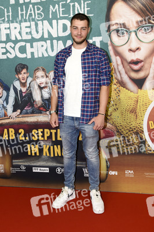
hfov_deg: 37.8
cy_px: 116
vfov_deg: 54.5
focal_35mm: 35
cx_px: 77
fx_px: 225
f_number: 6.3
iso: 800
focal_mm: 35
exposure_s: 1/125
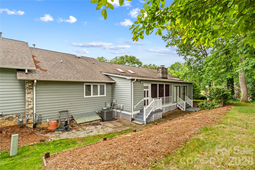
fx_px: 113
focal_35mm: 16
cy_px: 85
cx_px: 128
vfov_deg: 73.7
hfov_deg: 96.7
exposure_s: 1/50
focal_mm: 16
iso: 100
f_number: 8
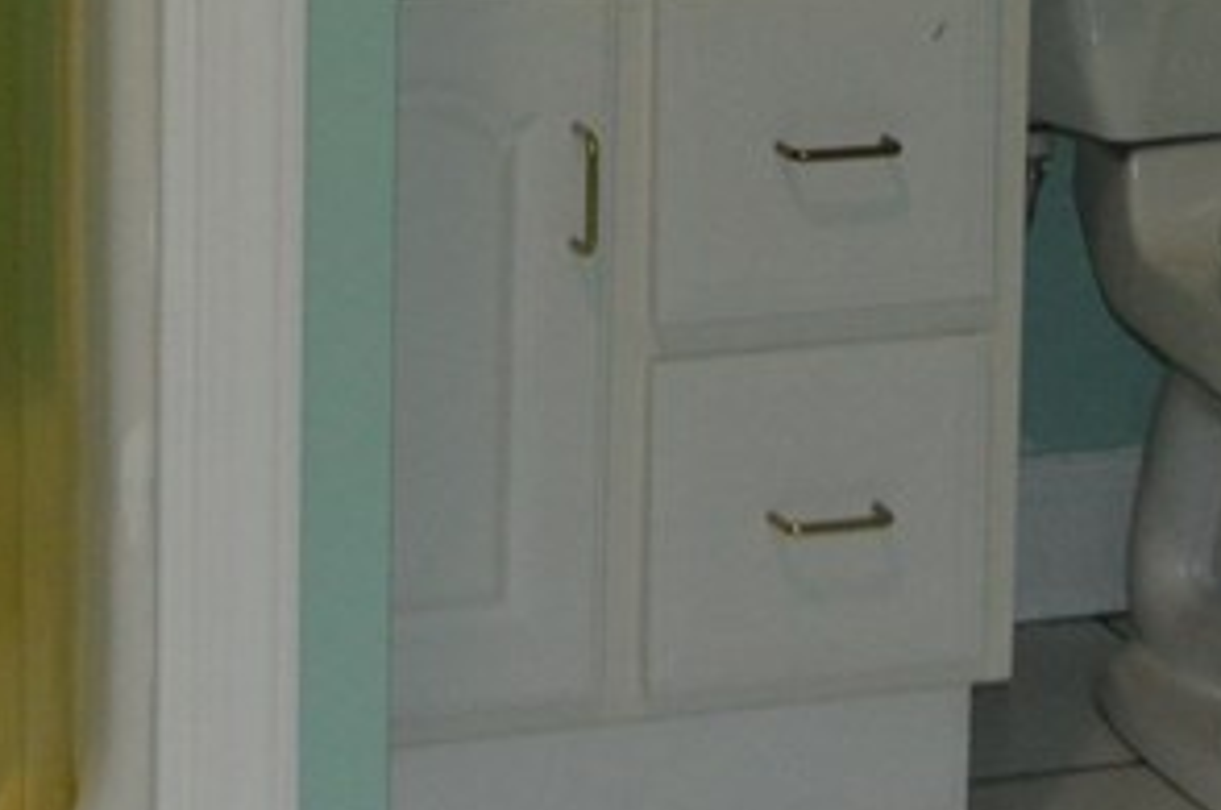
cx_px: 442
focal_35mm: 133
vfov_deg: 9.8
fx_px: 4503
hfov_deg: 15.4
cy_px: -582
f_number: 4
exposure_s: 1/60
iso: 1600
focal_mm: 24
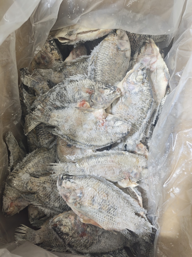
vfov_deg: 73.9
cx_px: 96
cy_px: 128
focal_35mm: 23
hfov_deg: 58.9
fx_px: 170
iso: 320
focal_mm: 6.62
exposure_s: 1/100
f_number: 1.67
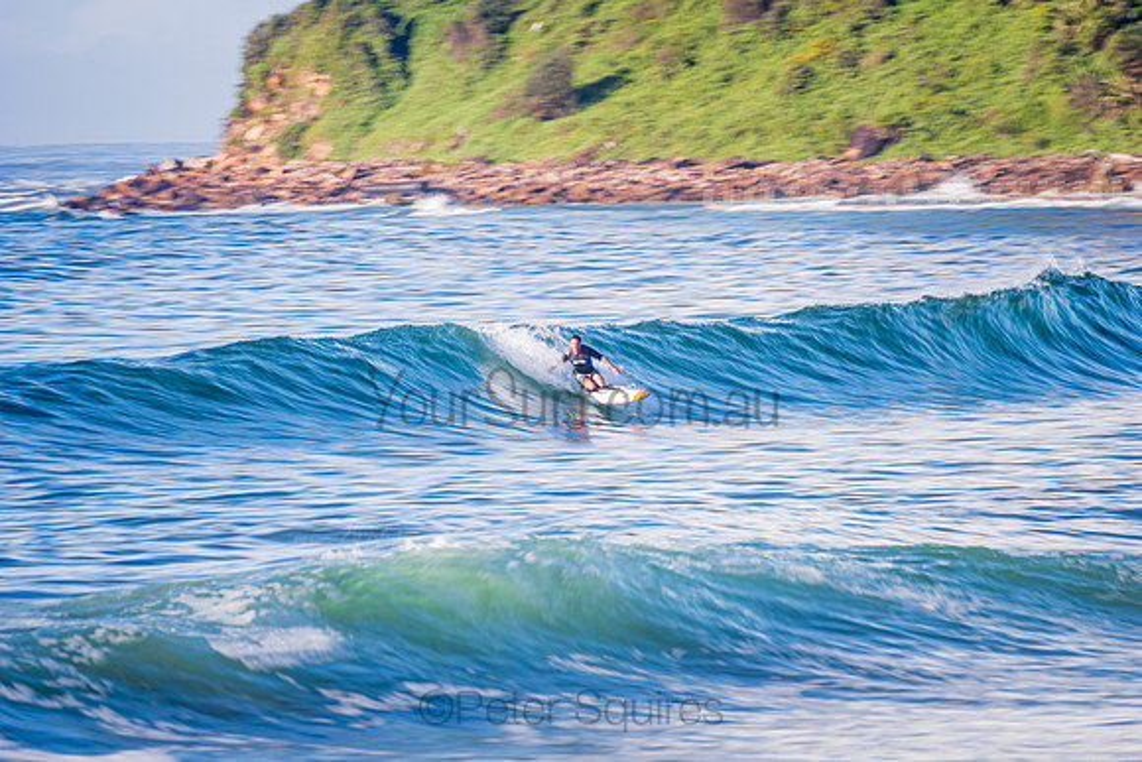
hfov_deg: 4.1
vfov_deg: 2.8
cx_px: 571
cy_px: 381
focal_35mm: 500
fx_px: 15864
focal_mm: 500
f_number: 10
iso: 31
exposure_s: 1/20
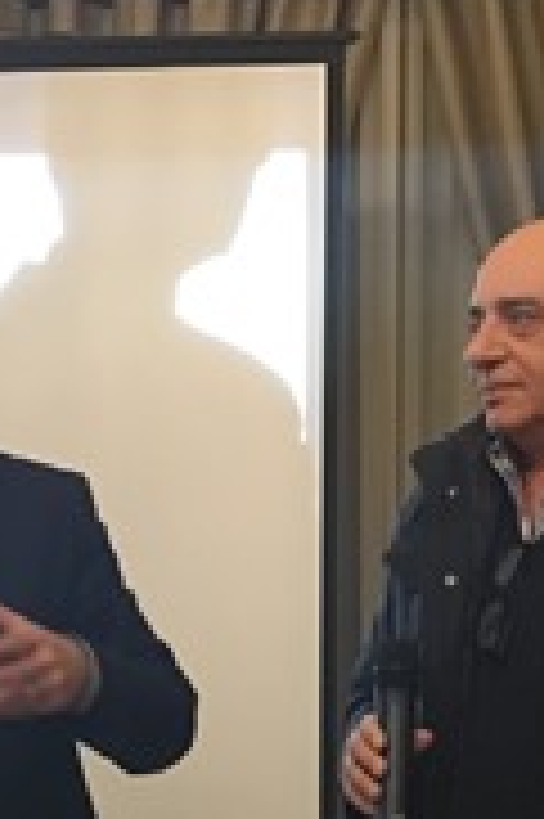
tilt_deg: -1.8
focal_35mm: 106
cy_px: 774
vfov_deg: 18.9
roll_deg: -0.6
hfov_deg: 12.9
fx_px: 2407
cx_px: 391
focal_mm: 4.15
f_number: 2.2
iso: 250
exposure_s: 1/17
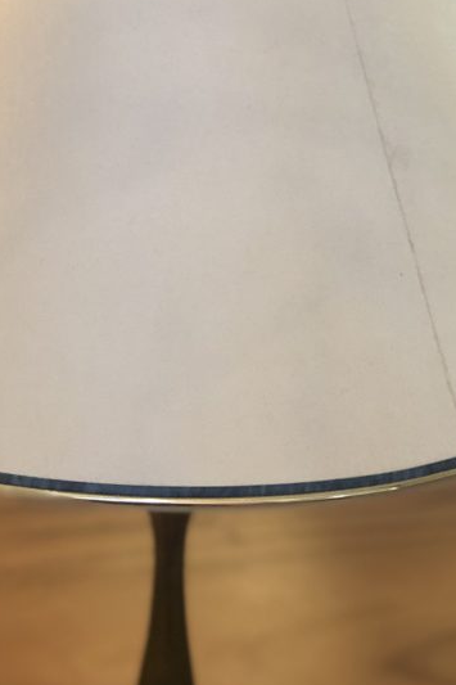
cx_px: 181
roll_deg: -1.0
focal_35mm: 104
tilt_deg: -24.3
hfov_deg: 13.1
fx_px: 1977
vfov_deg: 19.6
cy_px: 436
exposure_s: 1/17
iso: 160
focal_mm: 6
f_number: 2.4
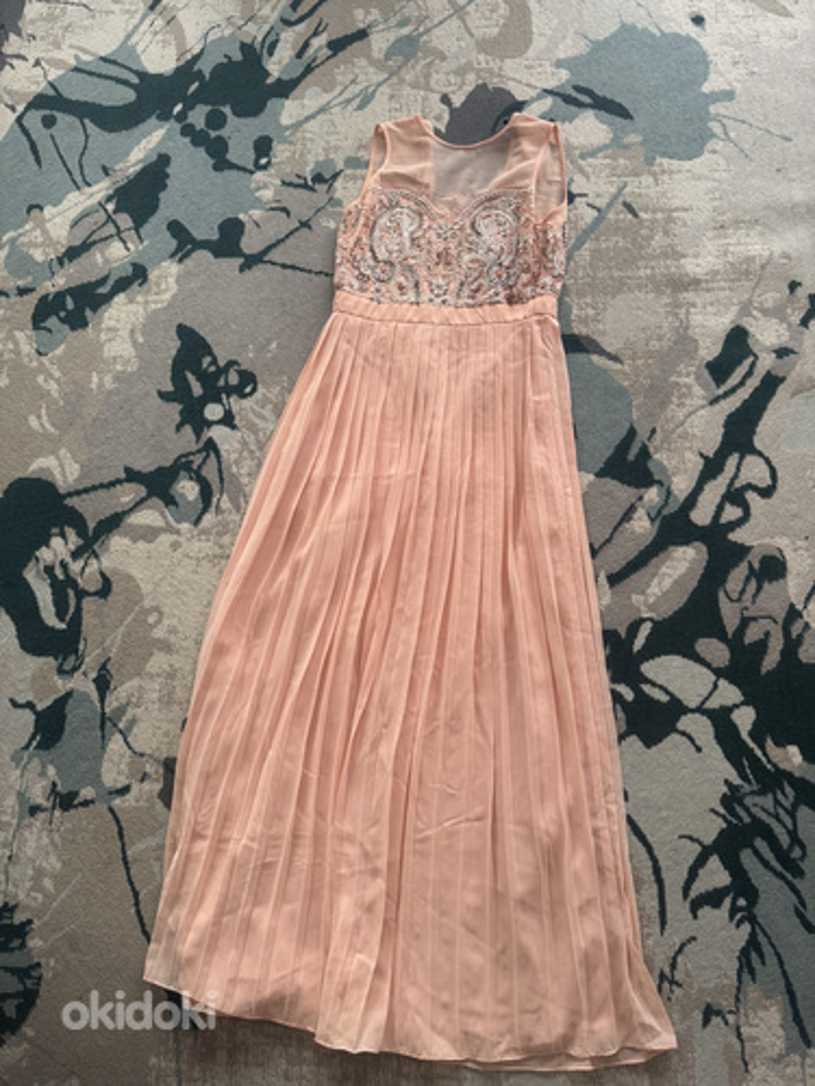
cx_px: 408
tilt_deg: -72.5
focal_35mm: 24
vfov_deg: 71.6
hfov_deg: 56.8
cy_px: 543
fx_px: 753
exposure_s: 1/66
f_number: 1.78
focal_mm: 6.76
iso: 200
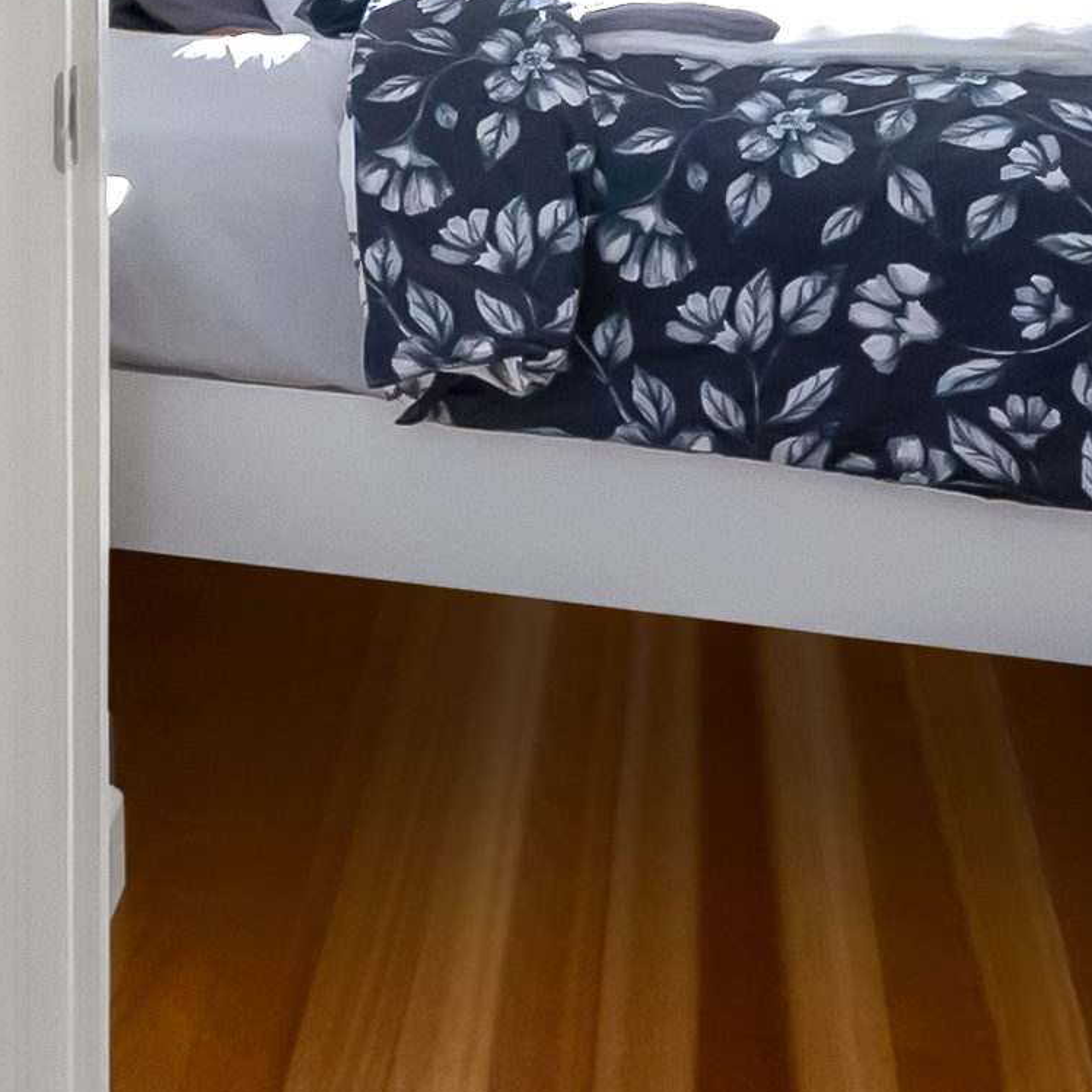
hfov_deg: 20.2
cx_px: -399
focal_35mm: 77
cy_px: -334
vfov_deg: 20.5
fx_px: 2748
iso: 2500
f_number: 8
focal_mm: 16
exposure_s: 1/160
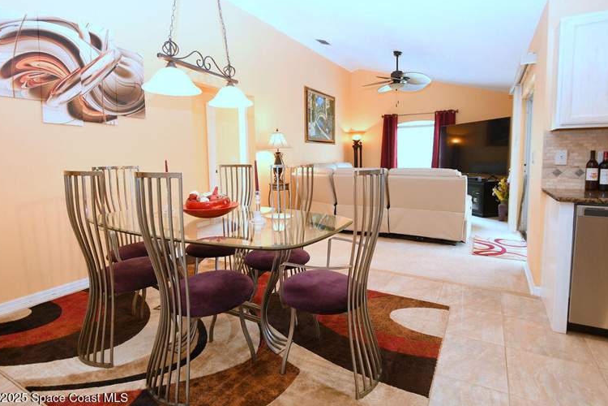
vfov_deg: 73.7
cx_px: 313
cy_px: 200
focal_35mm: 16
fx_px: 270
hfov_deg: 96.7
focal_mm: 10
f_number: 3.5
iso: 1000
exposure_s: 1/60
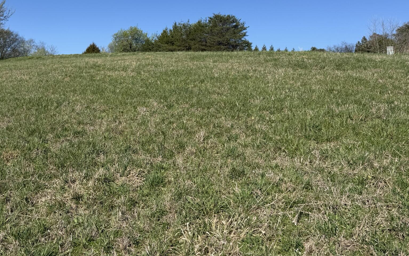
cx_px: 154
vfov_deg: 36.5
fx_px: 379
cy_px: 68
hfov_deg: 56.0
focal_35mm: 34
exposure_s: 1/5319
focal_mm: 6.76
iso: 80
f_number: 1.78
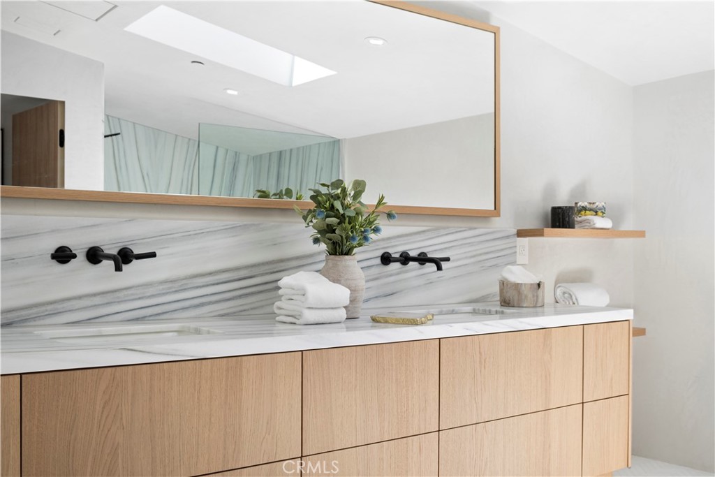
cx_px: 358
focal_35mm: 38
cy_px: 238
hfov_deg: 50.7
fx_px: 755
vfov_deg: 35.1
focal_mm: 25.4
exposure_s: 1/25
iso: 250
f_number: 6.4
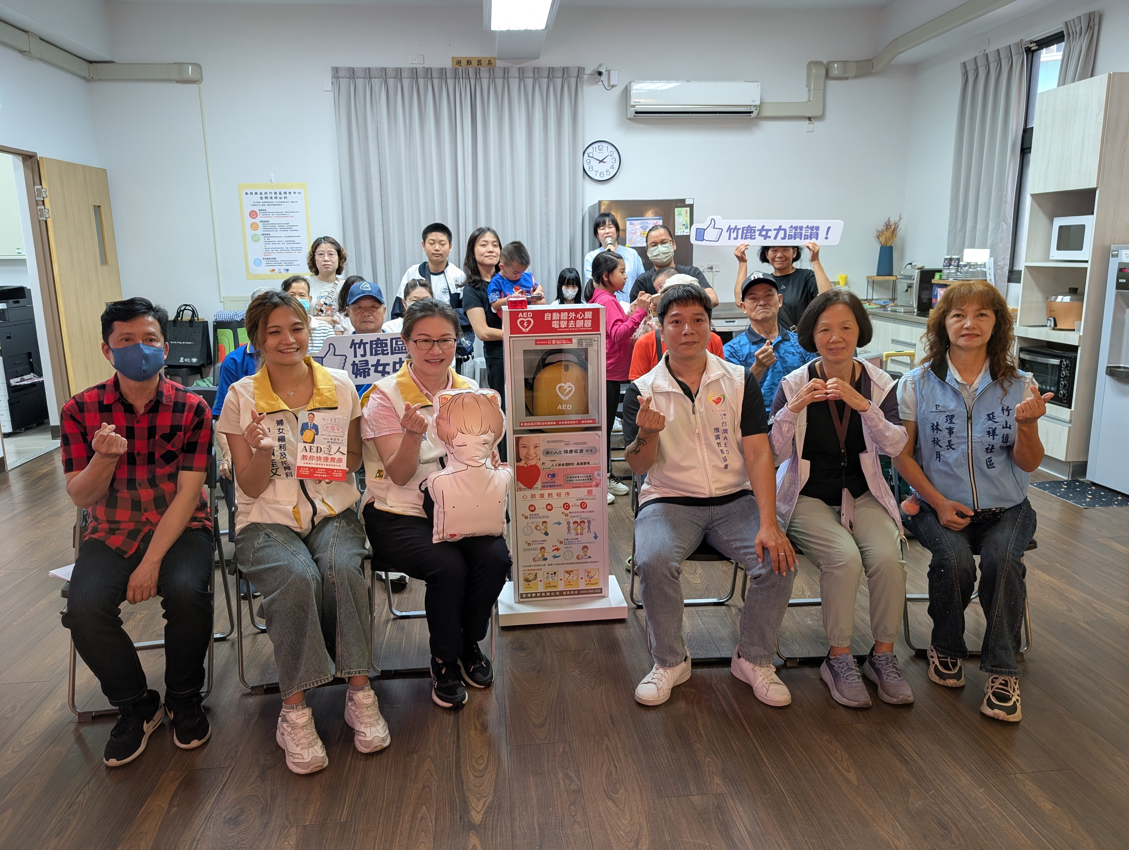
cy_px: 425
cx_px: 564
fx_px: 784
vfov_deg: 56.9
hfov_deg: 71.5
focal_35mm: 24
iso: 152
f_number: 1.68
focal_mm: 6.9
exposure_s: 1/60
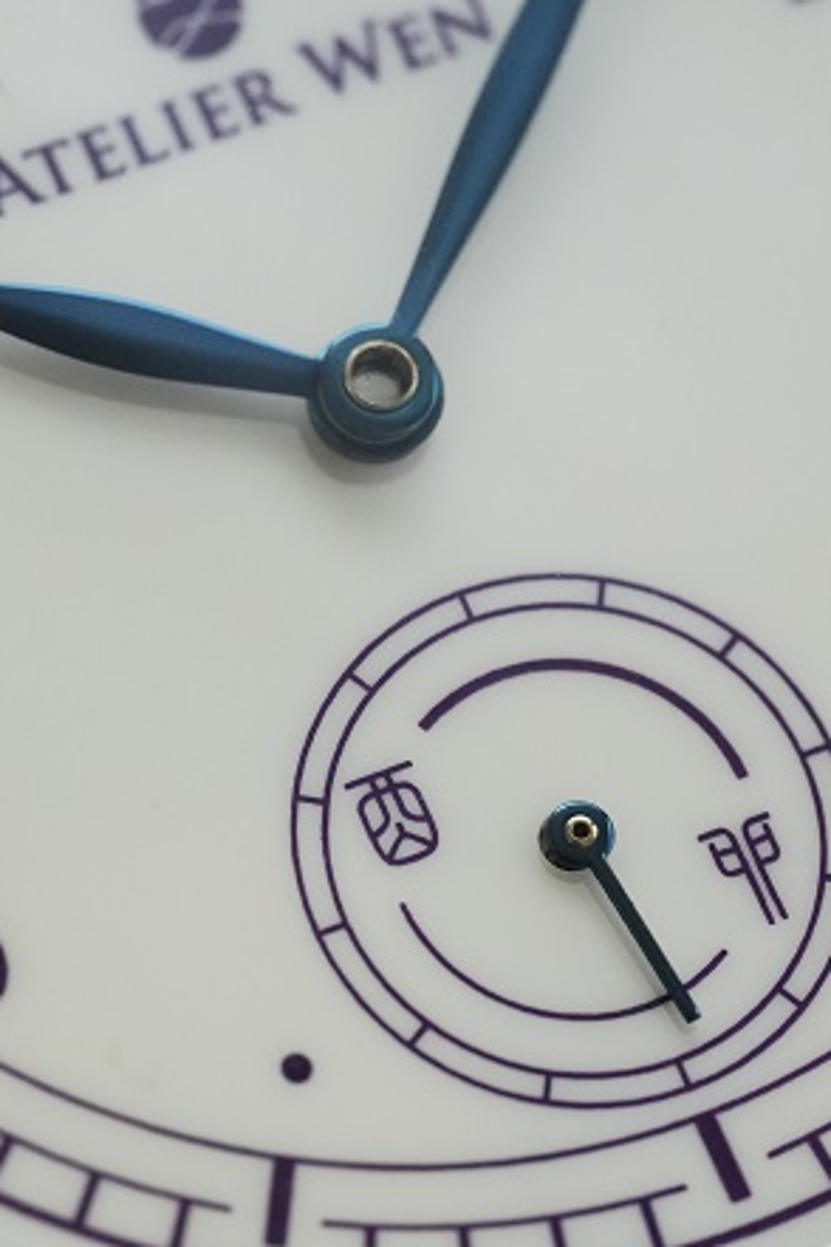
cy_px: 771
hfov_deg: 8.2
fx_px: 5782
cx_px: 472
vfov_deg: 12.3
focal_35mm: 167
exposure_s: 1/250
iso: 6400
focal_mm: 105
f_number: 8
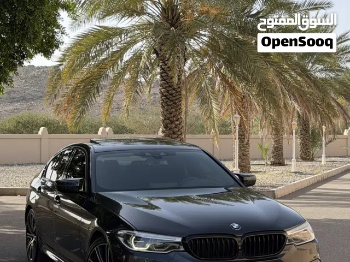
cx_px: 175
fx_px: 485
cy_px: 131
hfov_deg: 39.7
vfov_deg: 30.3
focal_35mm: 48
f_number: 1.78
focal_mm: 6.76
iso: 100
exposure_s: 1/2208
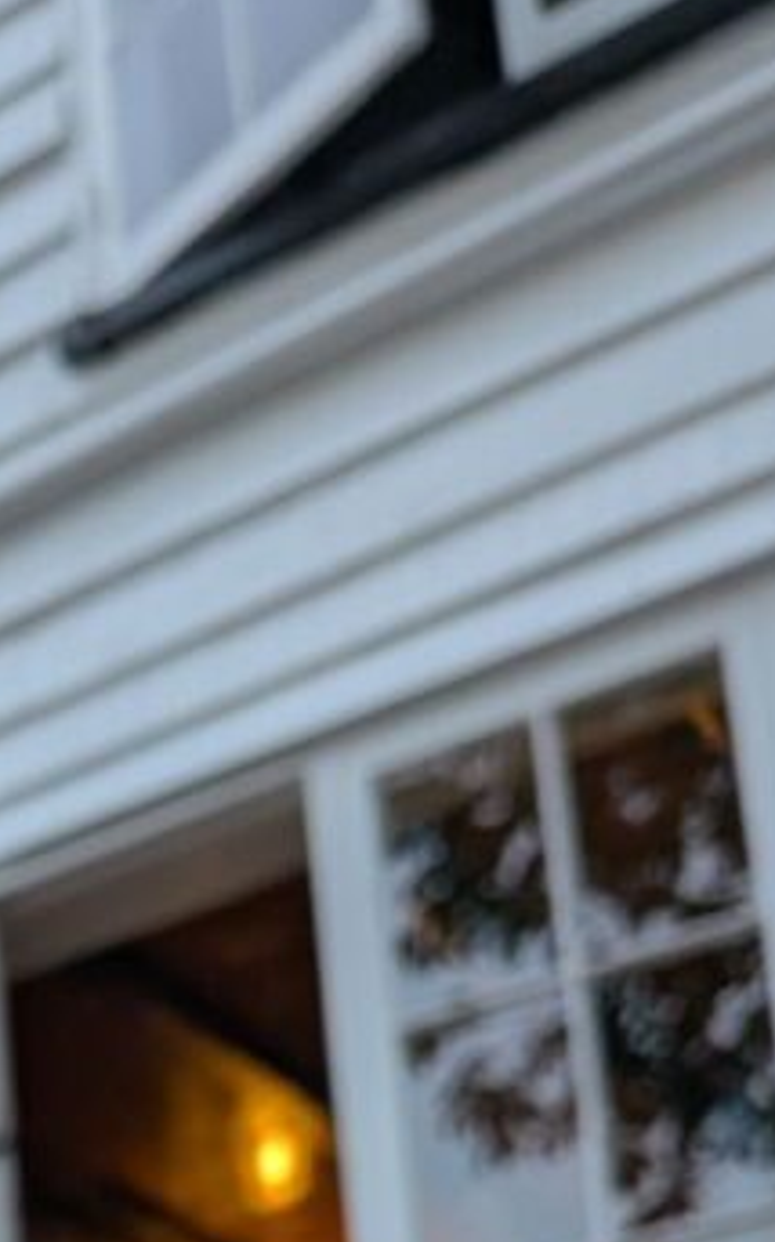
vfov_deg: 24.1
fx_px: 2572
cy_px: 1579
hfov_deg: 15.3
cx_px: -532
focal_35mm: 76
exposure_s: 1/100
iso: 64
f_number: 1.7
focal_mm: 4.53
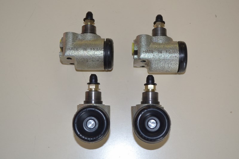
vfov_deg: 26.5
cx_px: 120
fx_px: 338
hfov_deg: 38.9
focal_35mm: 51
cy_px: 80
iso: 400
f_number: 5
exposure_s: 1/30
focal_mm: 34
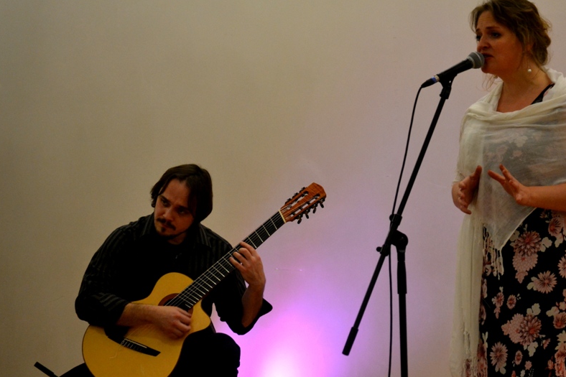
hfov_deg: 17.5
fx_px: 1839
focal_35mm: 117
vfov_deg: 11.7
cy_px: 199
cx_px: 349
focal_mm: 60
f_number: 4
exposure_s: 1/125
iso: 1800
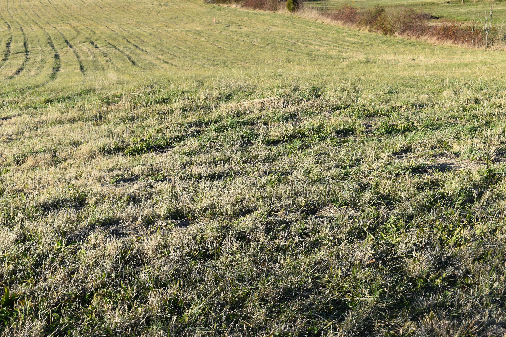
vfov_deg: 28.9
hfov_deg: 42.3
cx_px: 253
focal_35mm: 46
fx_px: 654
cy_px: 168
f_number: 8
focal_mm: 31
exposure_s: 1/250
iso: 160
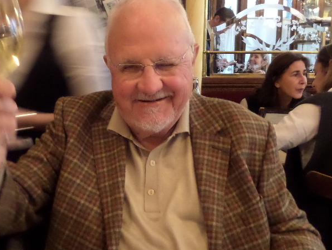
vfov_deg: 35.1
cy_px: 142
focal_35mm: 41
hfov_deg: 45.5
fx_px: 393
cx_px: 134
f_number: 3.2
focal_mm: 4
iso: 800
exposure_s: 1/15
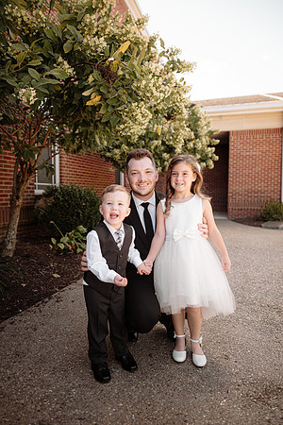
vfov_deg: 73.7
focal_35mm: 24
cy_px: 212
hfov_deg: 53.1
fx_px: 283
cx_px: 142
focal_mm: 24
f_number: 2.2
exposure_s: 1/500
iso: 160
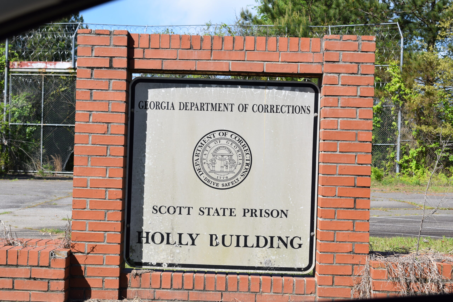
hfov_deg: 33.4
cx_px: 226
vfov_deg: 22.6
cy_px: 151
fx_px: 755
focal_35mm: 60
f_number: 10
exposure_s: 1/400
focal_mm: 40
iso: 200
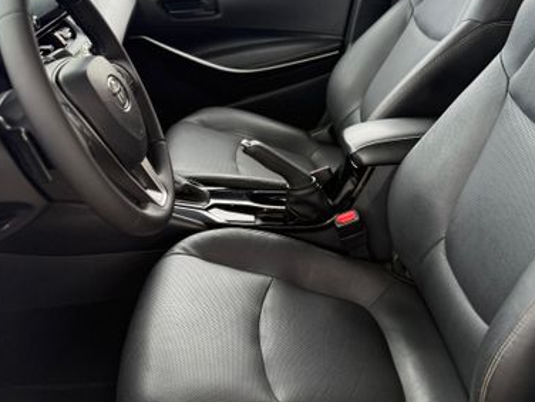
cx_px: 316
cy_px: 162
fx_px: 464
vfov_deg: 46.6
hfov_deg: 59.5
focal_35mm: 30
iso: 100
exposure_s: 1/232
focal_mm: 6.76
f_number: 1.78
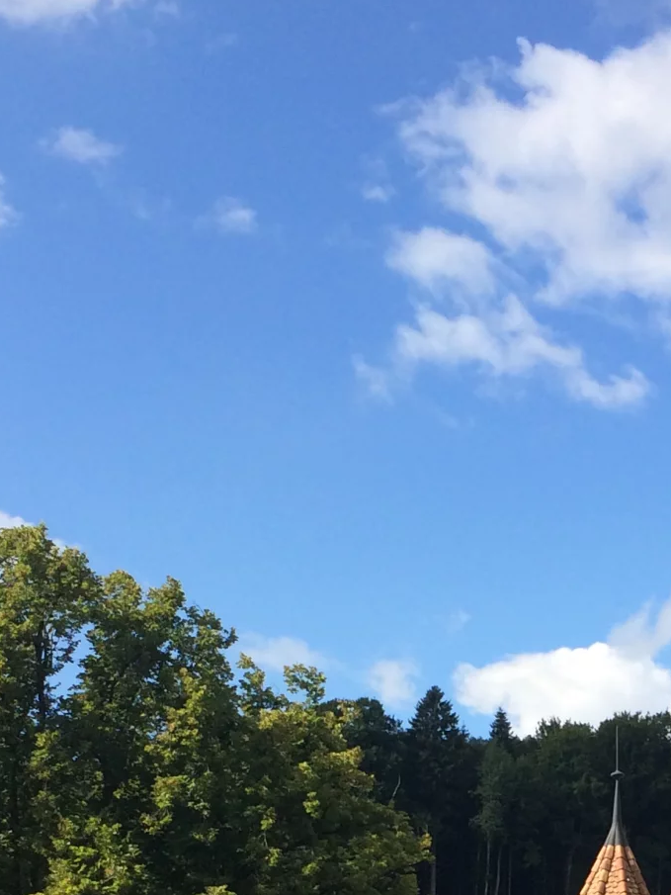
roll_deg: -0.6
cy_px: 953
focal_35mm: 82
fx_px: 2119
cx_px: 595
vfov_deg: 22.6
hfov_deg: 17.7
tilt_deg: +4.8
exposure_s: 1/1520
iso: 32
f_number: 2.2
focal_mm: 4.15
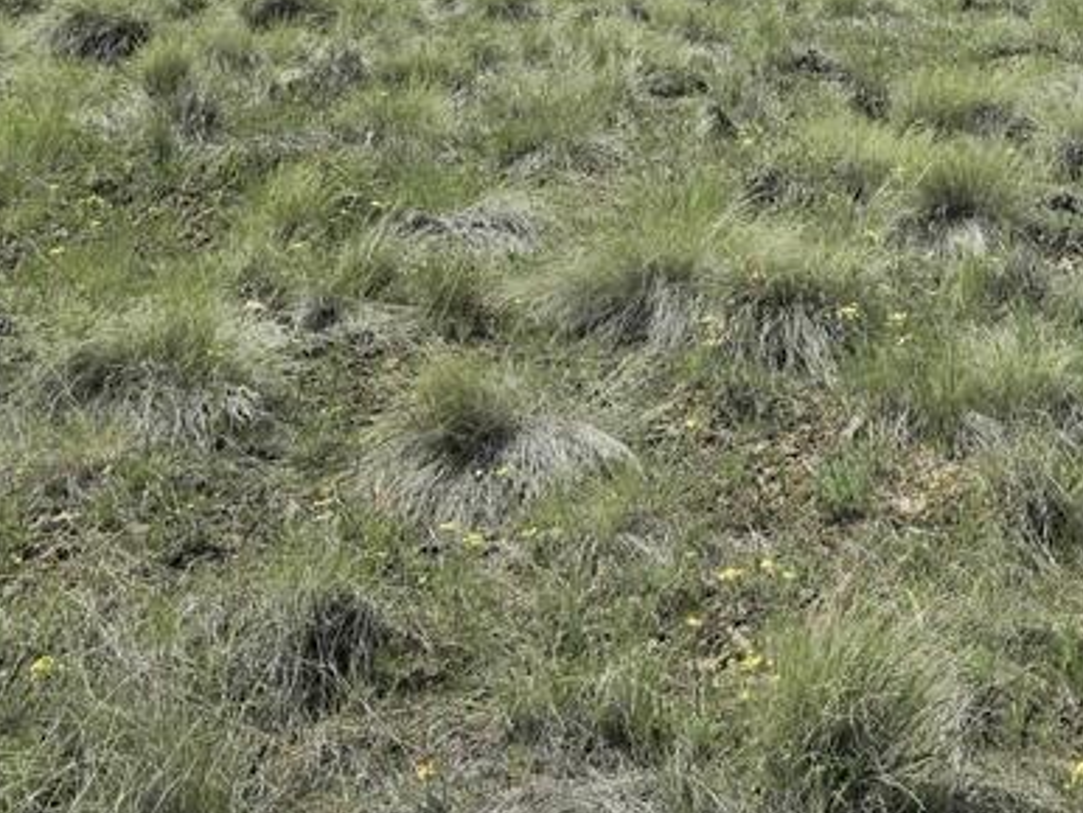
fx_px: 1910
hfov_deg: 30.1
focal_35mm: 61
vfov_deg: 21.7
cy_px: -241
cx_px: 1002
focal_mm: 6.3
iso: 12
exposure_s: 1/1429
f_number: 1.7
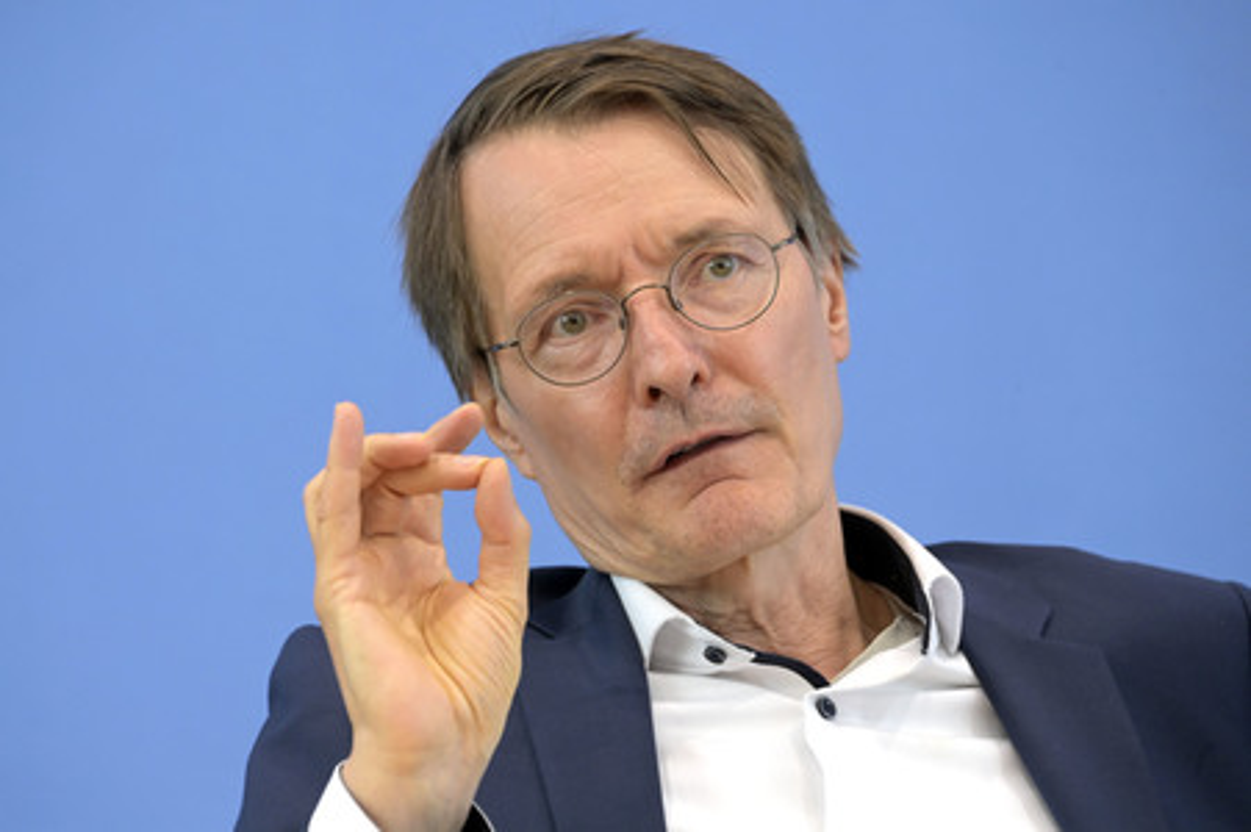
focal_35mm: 210
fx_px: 7292
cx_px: 626
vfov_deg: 6.5
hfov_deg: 9.8
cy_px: 416
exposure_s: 1/500
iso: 4000
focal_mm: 210
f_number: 6.3
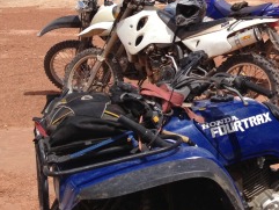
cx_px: 361
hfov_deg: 19.5
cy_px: -20
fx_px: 750
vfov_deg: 15.5
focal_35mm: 93
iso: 50
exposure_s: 1/2123
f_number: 2.4
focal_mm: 4.28
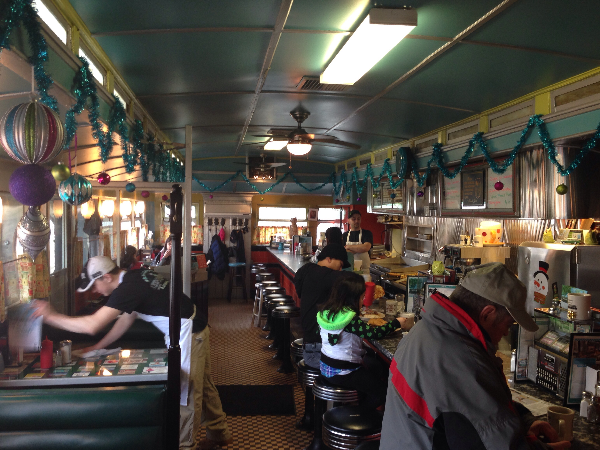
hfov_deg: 52.6
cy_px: 232
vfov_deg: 40.7
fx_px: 607
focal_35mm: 35
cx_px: 305
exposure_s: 1/20
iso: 64
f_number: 2.4
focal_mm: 4.12
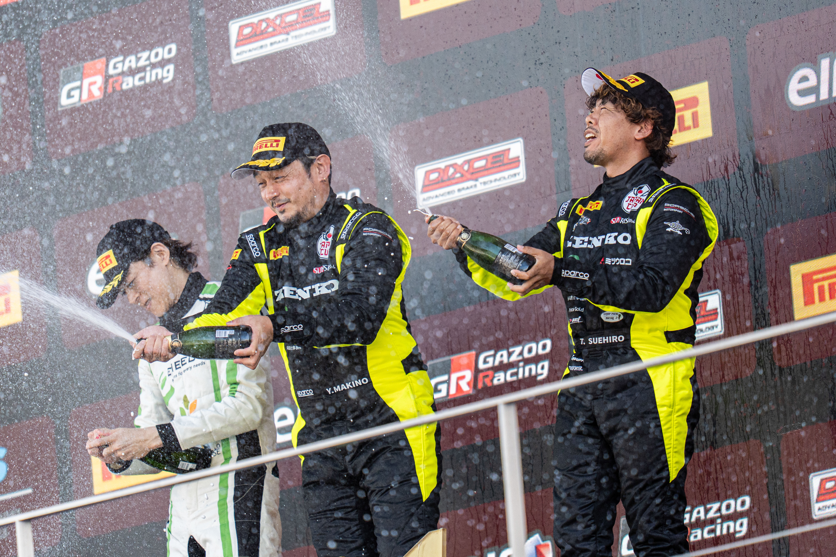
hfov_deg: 5.2
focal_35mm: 400
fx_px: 9288
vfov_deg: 3.4
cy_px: 278
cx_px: 418
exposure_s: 1/1000
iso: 1000
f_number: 2.8
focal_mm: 400
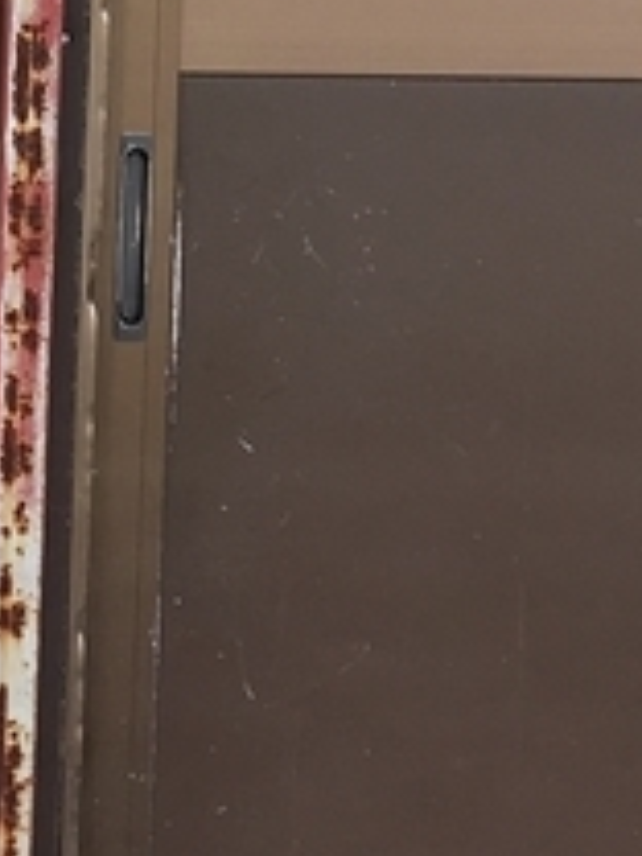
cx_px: 189
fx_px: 3536
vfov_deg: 13.1
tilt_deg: -4.0
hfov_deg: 10.4
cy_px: -412
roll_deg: -3.1
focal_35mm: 143
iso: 25
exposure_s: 1/534
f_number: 2.2
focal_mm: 4.15
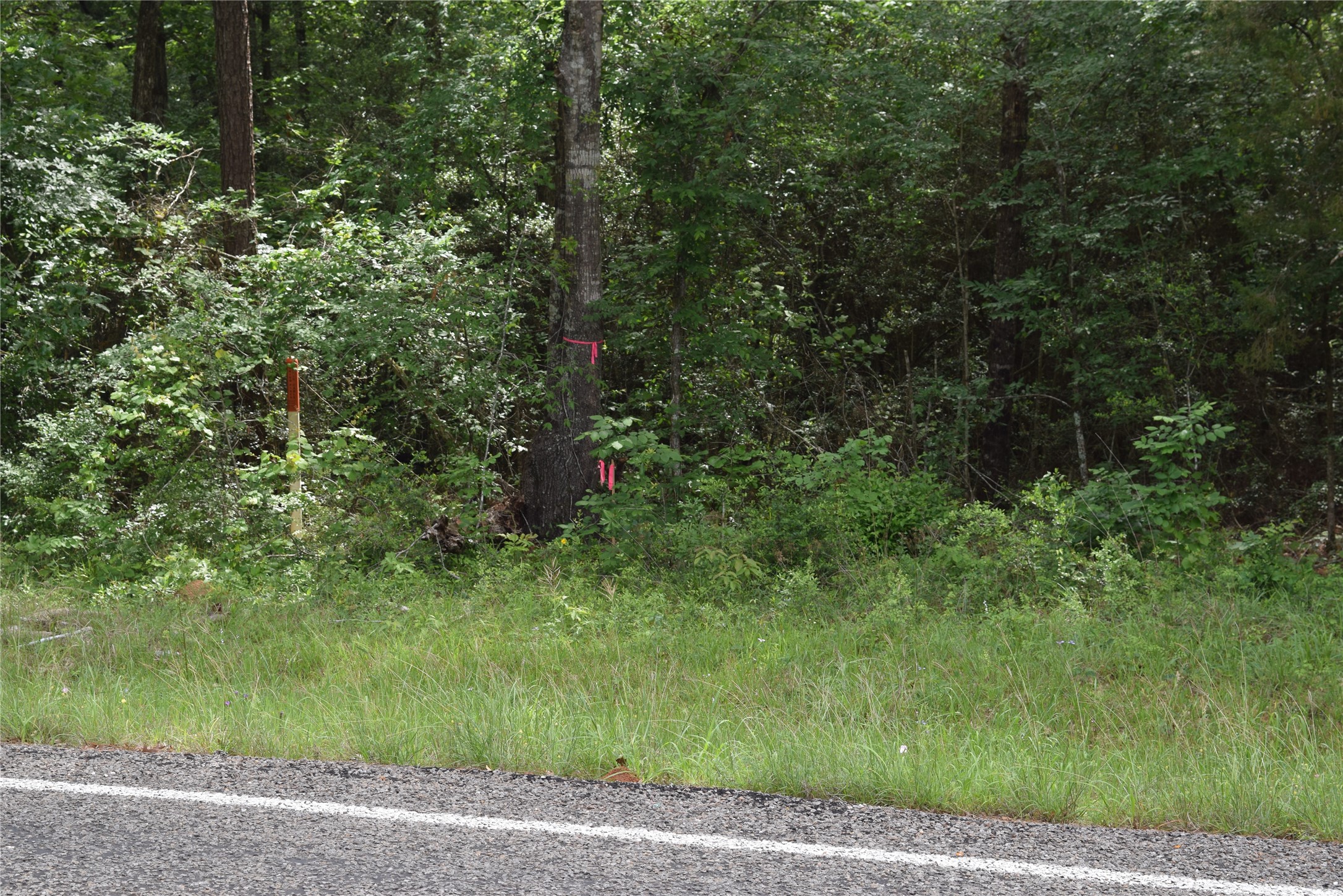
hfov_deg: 28.1
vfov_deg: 18.9
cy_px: 448
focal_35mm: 72
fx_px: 2686
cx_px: 672
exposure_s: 1/250
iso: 280
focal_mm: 48
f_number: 8
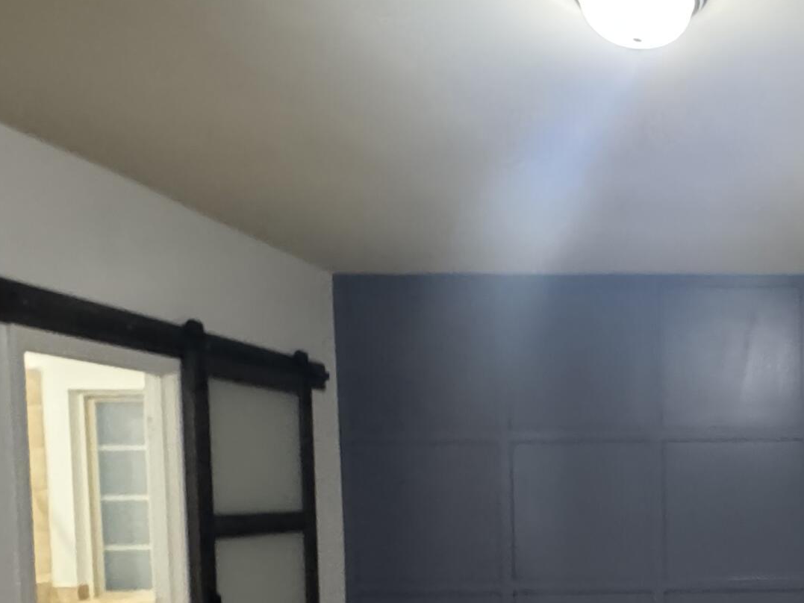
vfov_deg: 34.8
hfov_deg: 41.0
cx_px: 826
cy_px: 537
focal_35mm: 39
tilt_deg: -3.0
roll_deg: +1.0
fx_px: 906
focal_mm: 2.22
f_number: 2.2
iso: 1250
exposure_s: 1/40
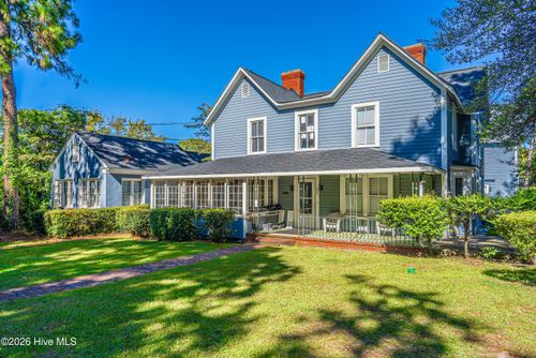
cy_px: 179
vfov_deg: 52.7
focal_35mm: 24
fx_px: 361
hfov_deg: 73.1
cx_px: 268
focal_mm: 24
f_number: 5.6
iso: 100
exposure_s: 1/500
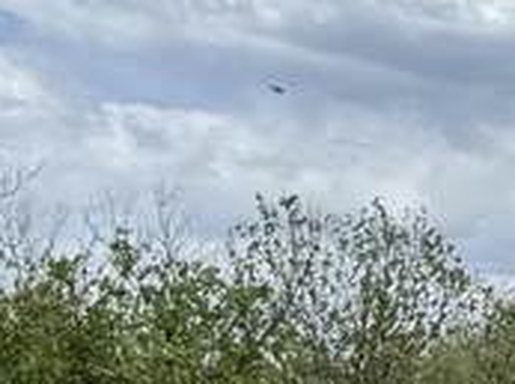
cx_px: 1232
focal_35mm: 178
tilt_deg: -0.5
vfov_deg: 8.1
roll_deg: -2.4
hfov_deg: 9.8
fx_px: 2643
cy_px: 643
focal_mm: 6.76
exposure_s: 1/3802
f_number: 1.78
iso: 80
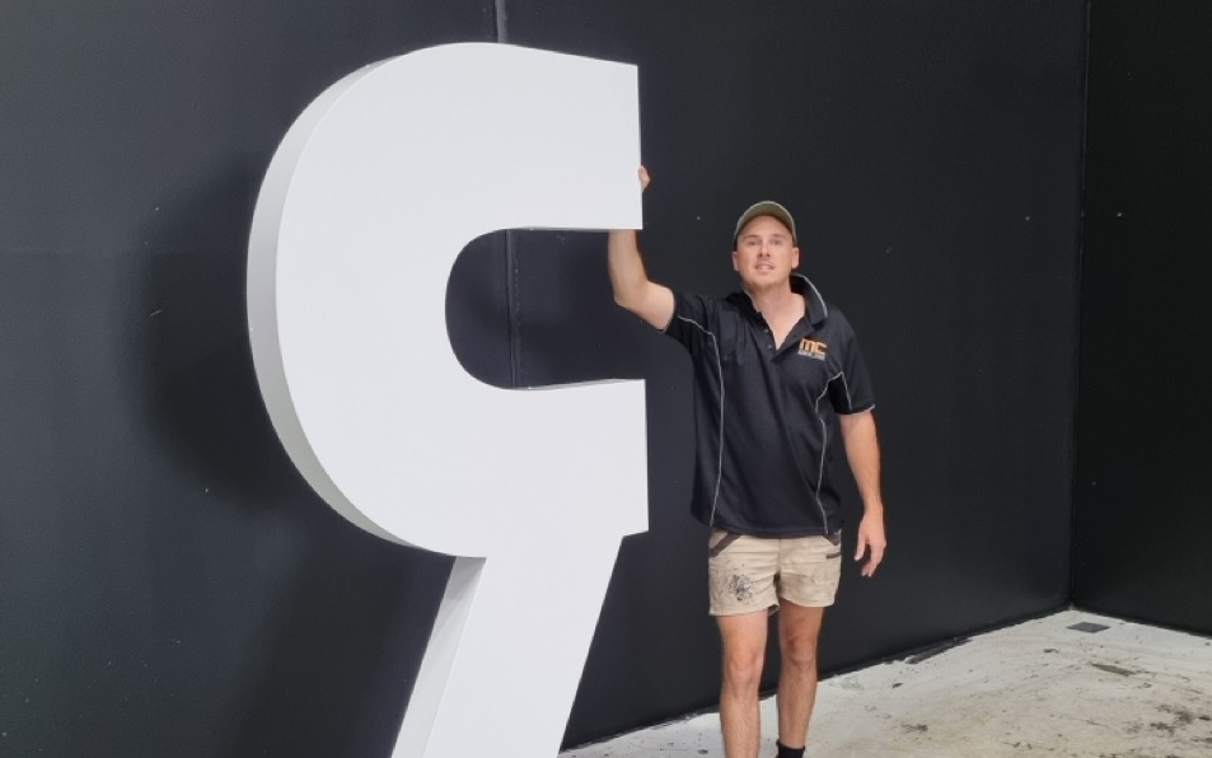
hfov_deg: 52.7
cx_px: 607
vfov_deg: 34.2
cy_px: 486
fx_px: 1222
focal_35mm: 37
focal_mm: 5.4
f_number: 1.8
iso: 250
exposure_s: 1/100
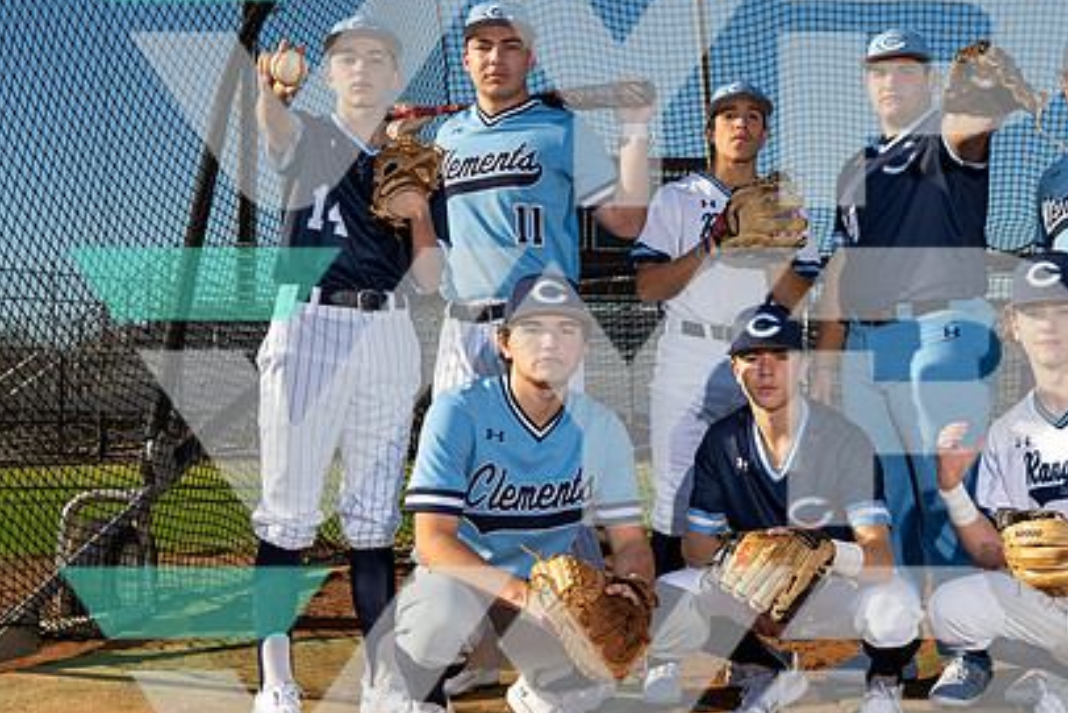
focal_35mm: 50
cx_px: 737
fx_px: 1484
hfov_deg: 39.0
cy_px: 388
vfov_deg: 27.0
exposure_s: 1/250
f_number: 7.1
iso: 64
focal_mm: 35
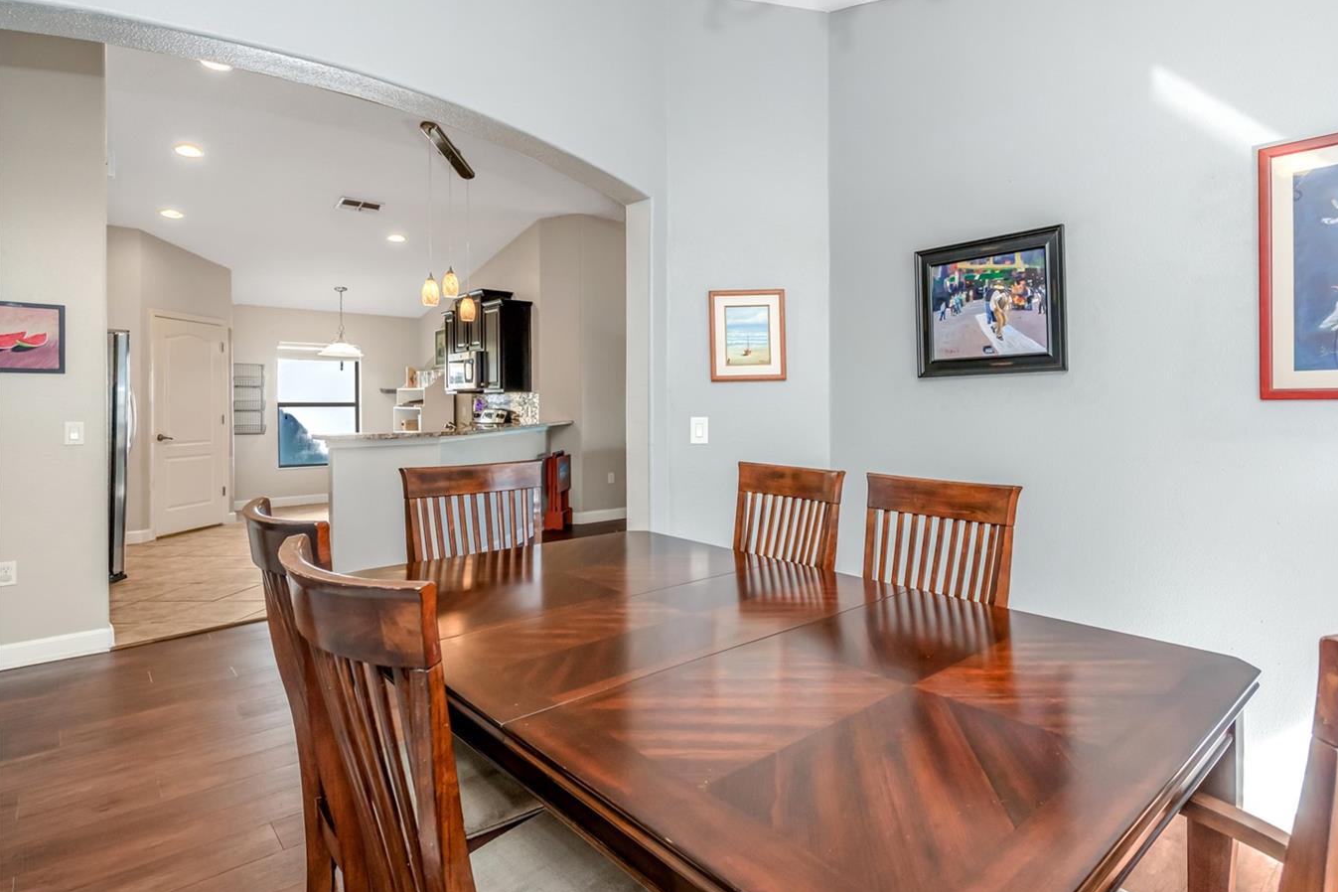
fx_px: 706
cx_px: 791
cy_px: 400
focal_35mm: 19
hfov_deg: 86.0
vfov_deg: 64.4
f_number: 6.7
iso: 640
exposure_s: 1/60
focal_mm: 16
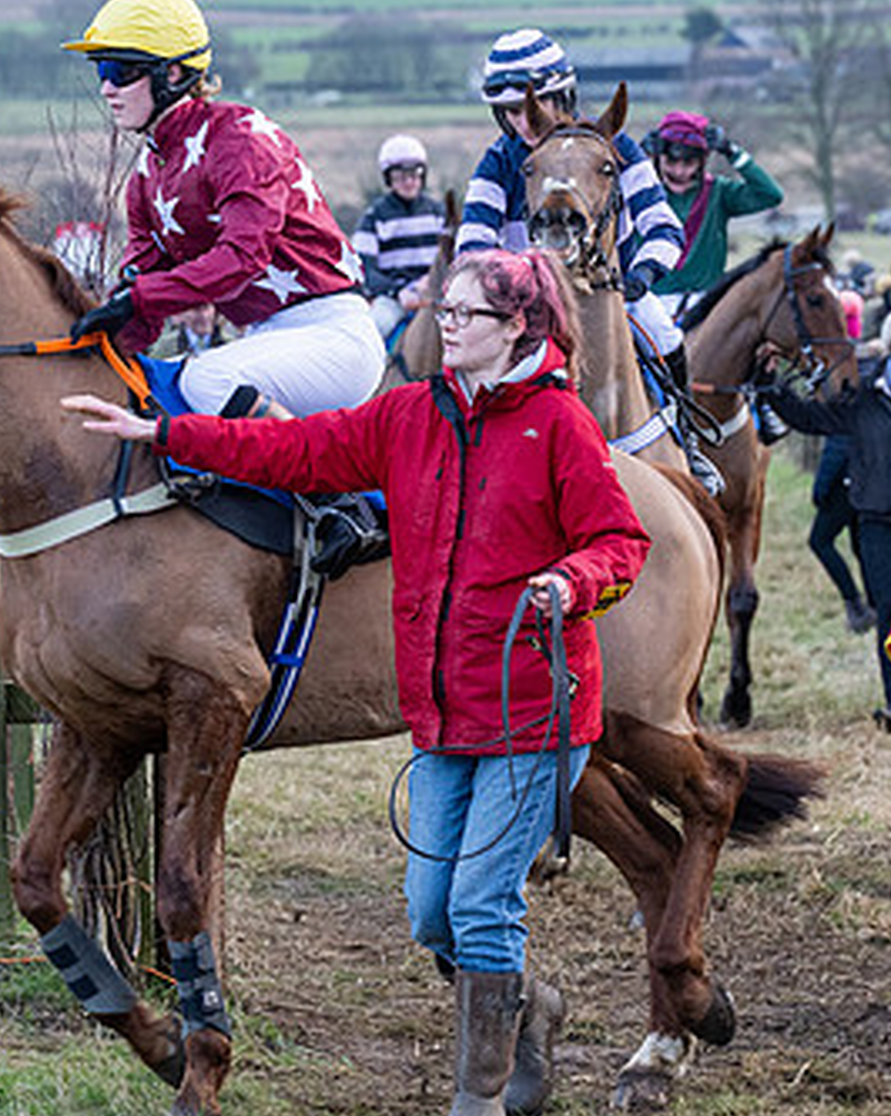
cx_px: 491
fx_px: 7918
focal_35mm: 240
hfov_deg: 6.4
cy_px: 540
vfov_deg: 8.1
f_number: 4
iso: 1000
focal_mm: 84
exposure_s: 1/400
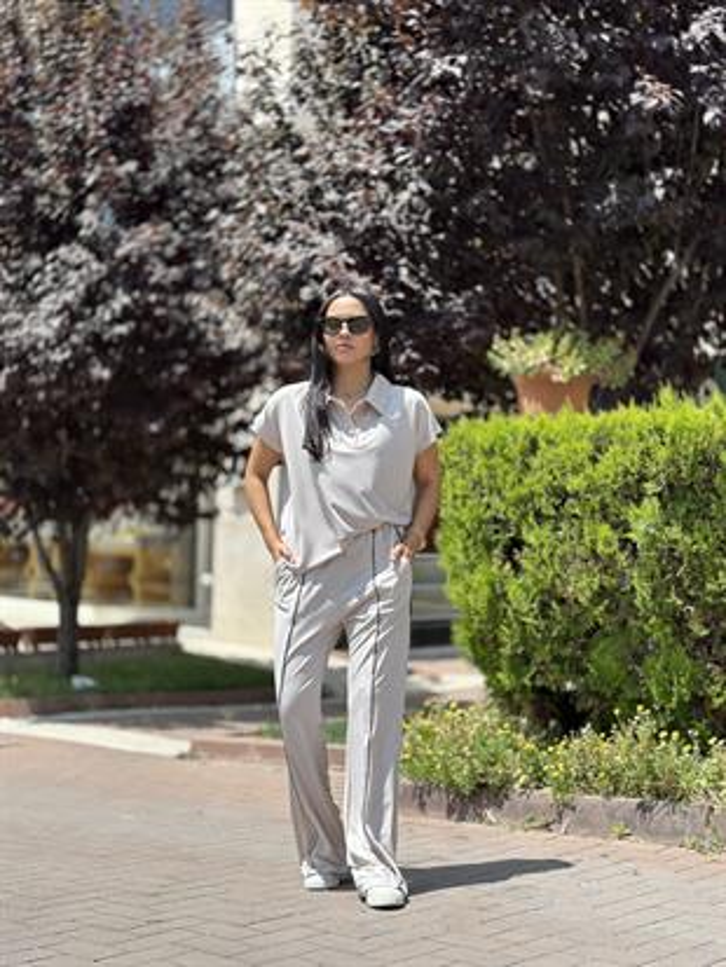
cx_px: 363
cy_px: 484
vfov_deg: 39.6
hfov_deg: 30.3
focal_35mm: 48
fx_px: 1342
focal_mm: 6.86
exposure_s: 1/3472
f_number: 1.78
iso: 100
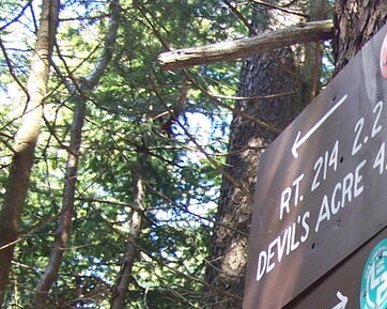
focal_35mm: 105
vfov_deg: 14.5
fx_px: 1202
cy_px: 264
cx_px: 463
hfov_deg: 17.5
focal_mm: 6.3
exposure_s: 1/30
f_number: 2.8
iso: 80
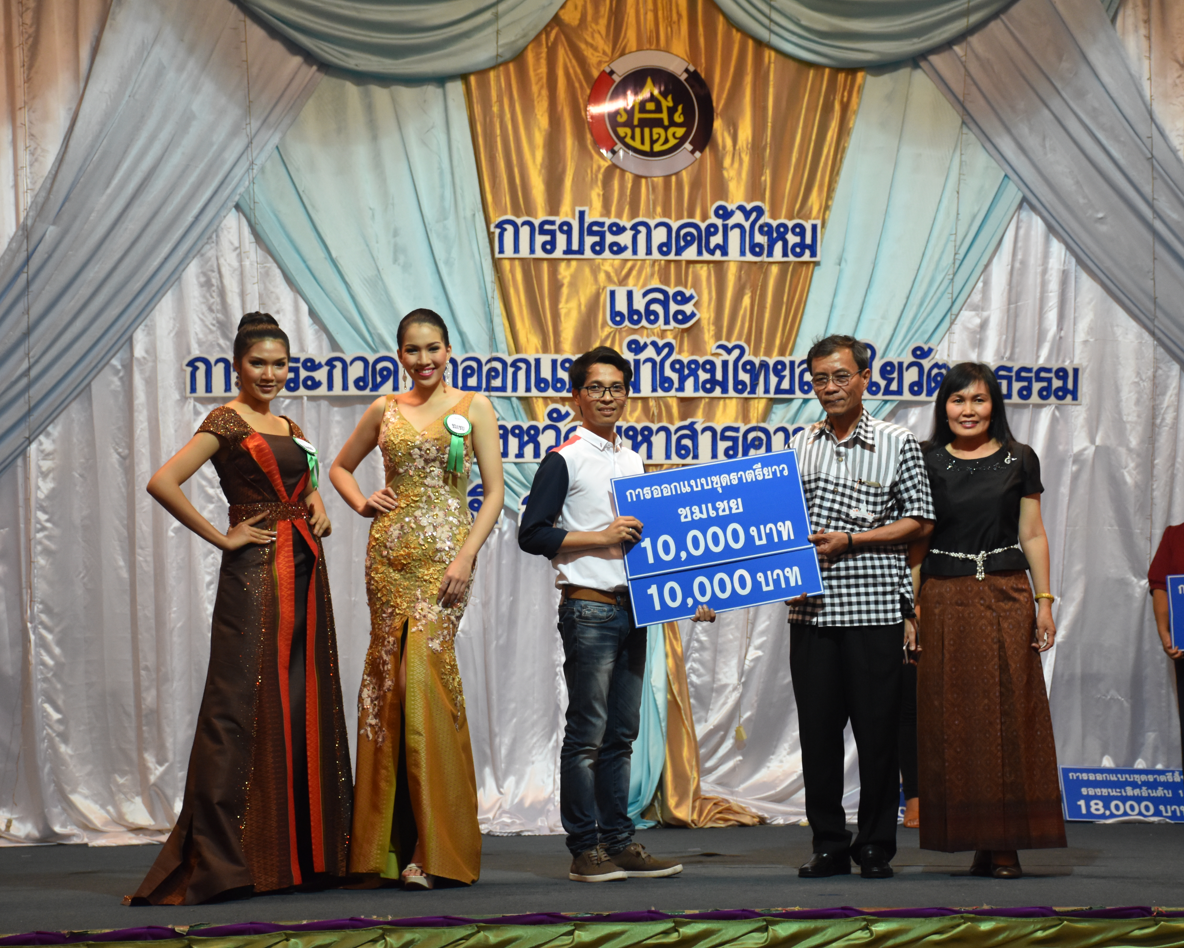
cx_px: 661
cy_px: 473
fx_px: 2979
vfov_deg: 18.1
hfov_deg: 22.5
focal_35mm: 85
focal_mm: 50
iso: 1250
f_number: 4.8
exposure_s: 1/60
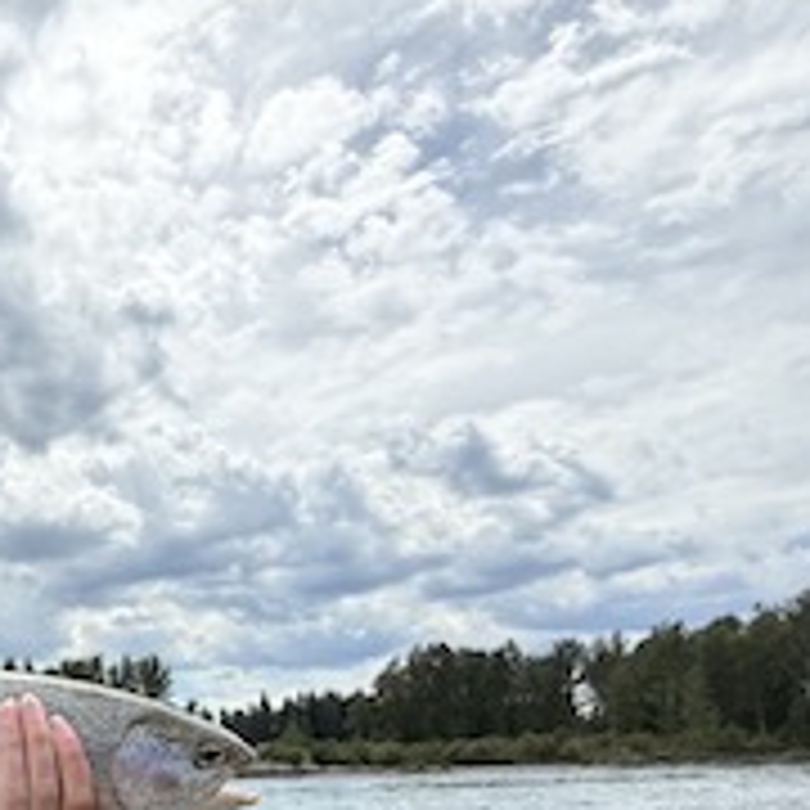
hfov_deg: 41.2
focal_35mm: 31
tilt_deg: +3.8
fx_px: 821
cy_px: 747
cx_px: -94
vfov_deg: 46.7
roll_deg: +1.8
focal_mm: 2.22
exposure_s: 1/2410
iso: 50
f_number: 2.2
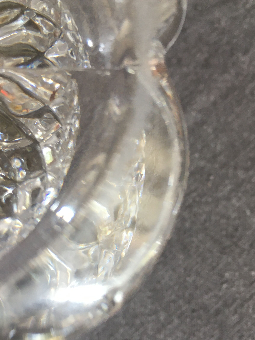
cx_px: 143
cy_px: 202
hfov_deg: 38.6
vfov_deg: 49.9
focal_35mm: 37
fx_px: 363
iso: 80
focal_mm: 4.15
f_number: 2.2
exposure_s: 1/33
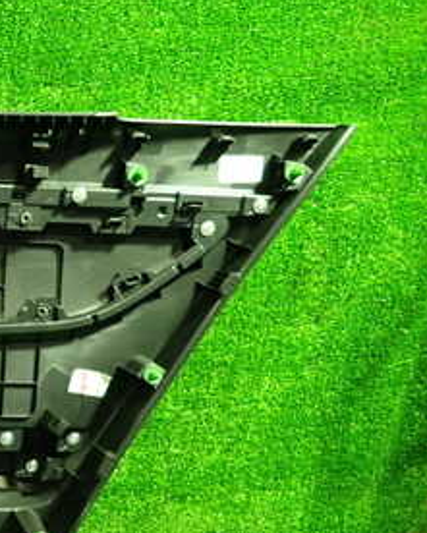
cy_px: 425
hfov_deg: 24.5
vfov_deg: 34.3
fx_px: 837
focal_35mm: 53
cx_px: -145
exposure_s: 1/30
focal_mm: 4.5
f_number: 2
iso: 640
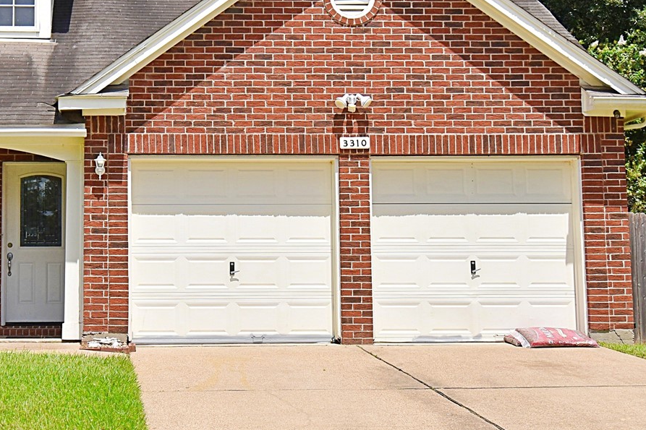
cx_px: 144
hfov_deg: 27.2
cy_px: 150
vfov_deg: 18.6
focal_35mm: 73
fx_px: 1310
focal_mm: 20
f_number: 9
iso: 100
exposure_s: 1/320
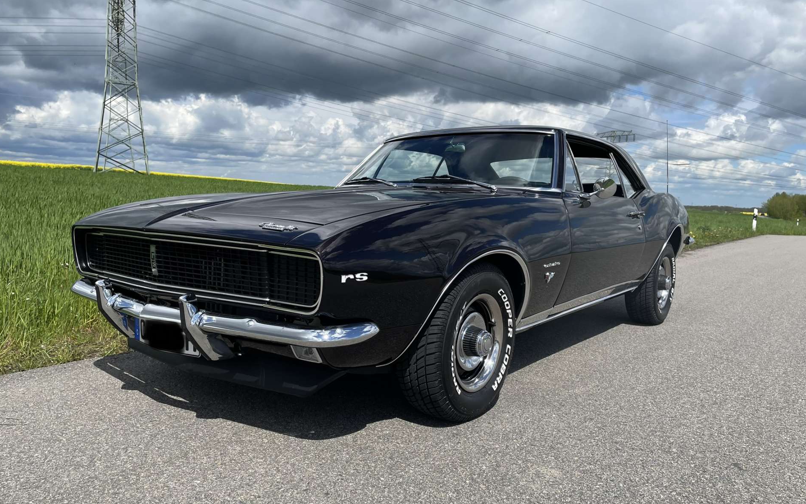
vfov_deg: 44.5
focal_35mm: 28
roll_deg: -2.8
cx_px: 398
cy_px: 265
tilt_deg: -6.3
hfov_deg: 66.5
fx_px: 615
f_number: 1.6
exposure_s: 1/4292
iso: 32
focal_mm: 4.2
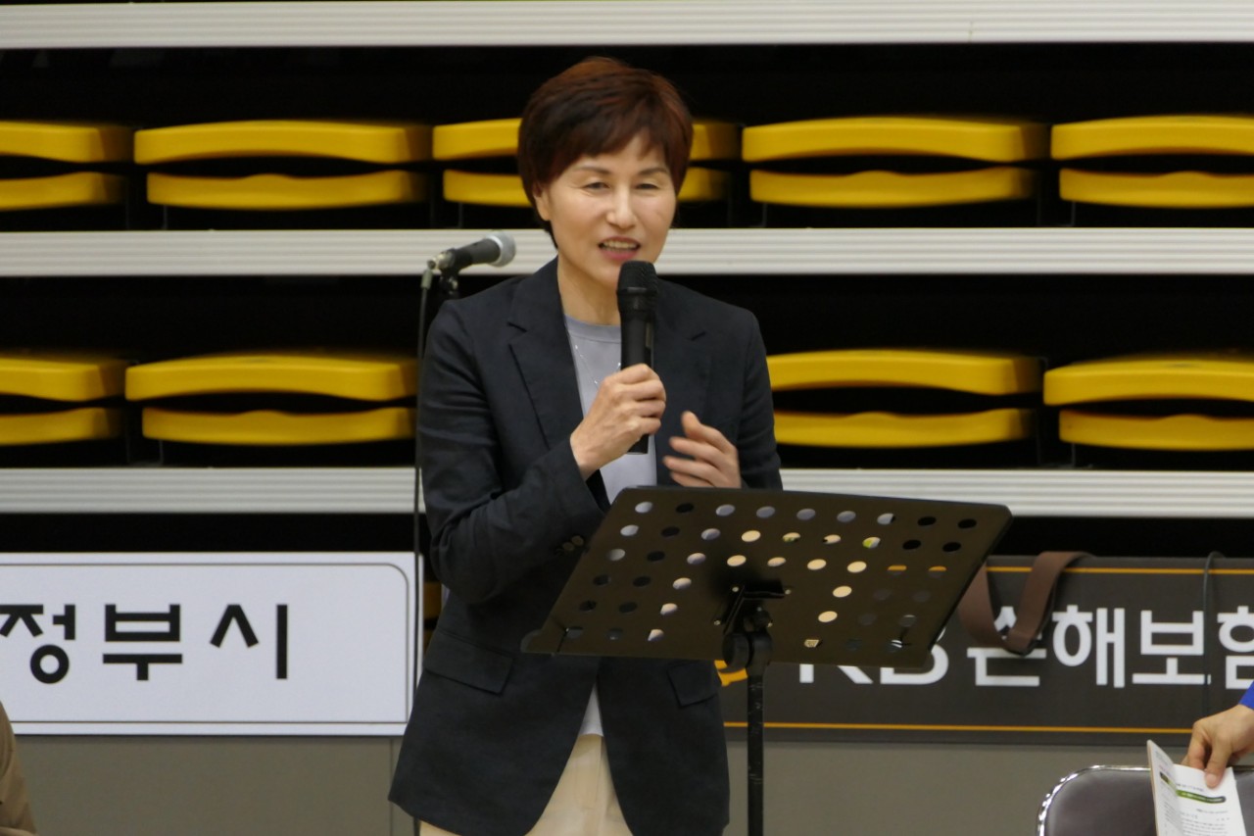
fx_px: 12746
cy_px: 418
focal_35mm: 366
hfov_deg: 5.6
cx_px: 627
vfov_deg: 3.8
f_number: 4.5
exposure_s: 1/100
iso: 1600
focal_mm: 134.2
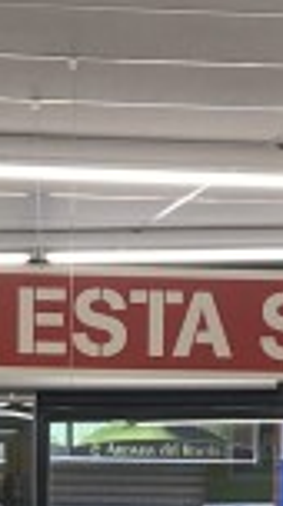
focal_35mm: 206
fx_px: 2760
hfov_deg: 5.9
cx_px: 50
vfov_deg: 10.2
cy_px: 736
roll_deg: -0.5
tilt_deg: -2.6
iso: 32
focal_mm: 4
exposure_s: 1/50
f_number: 1.8
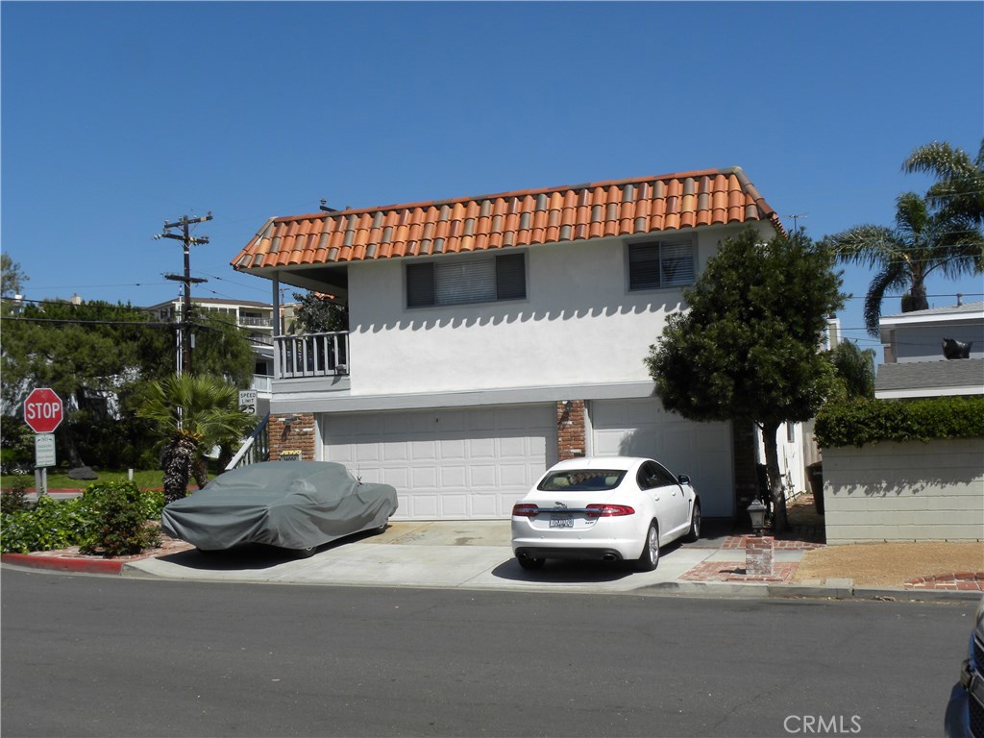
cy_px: 369
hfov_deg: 45.8
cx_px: 492
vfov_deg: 35.1
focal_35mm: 41
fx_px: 1165
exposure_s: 1/350
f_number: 6.3
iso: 64
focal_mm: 7.3
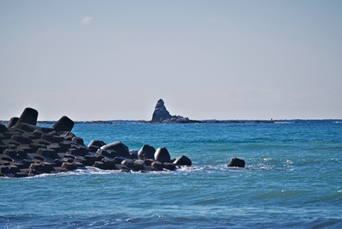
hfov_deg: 6.9
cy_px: 114
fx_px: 2851
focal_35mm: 300
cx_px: 171
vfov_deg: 4.6
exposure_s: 1/1600
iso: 400
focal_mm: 300
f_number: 8
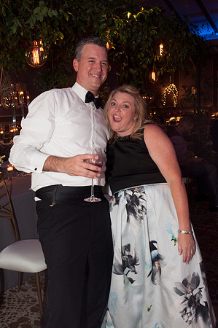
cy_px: 164
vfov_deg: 53.2
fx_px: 328
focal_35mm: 36
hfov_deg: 36.8
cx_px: 109
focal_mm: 24
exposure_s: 1/60
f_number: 5
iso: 400
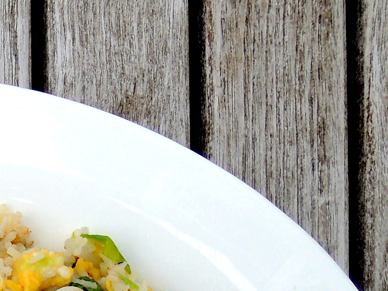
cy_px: 506
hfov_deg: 20.8
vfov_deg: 15.3
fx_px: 953
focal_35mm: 85
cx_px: -126
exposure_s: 1/80
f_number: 2.8
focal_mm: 4.3
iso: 100
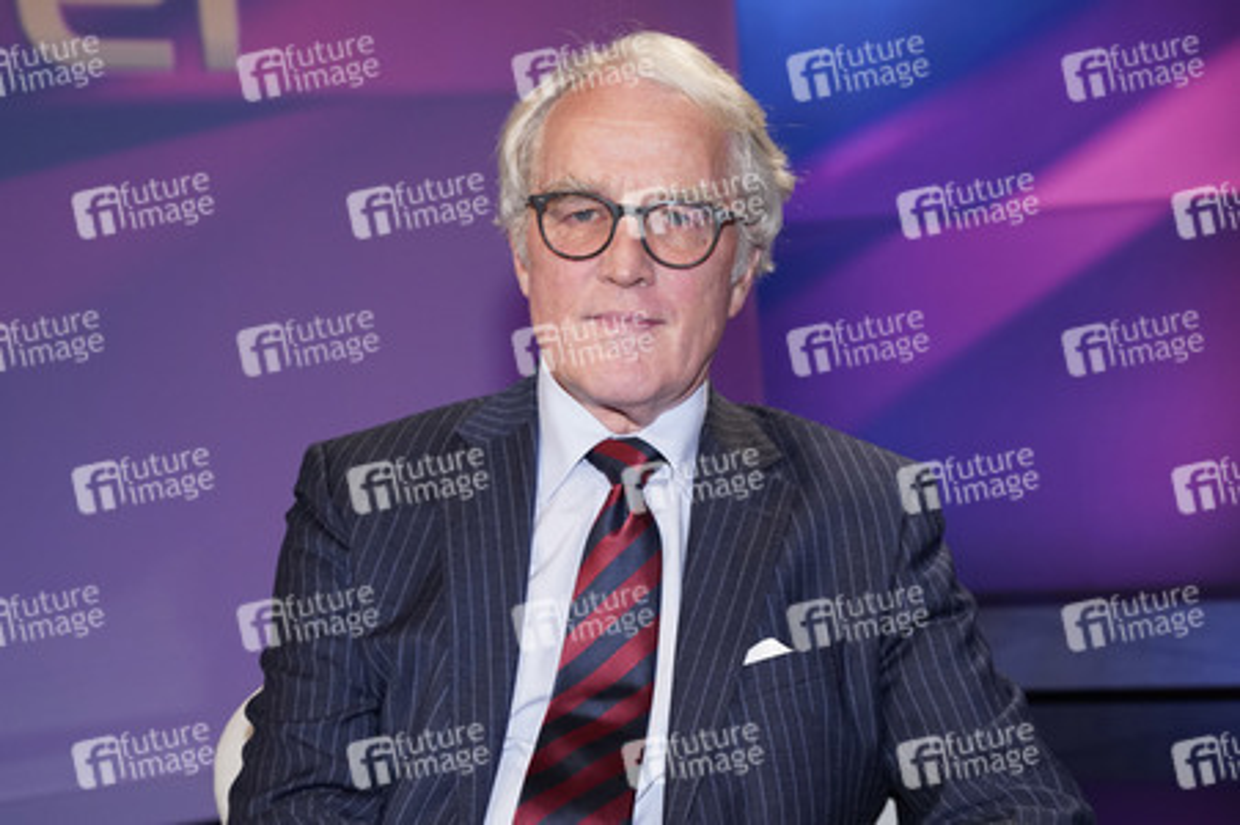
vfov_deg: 32.6
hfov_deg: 47.4
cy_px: 412
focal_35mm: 41
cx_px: 620
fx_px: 1411
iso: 1600
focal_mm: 41
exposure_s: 1/125
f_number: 4.5
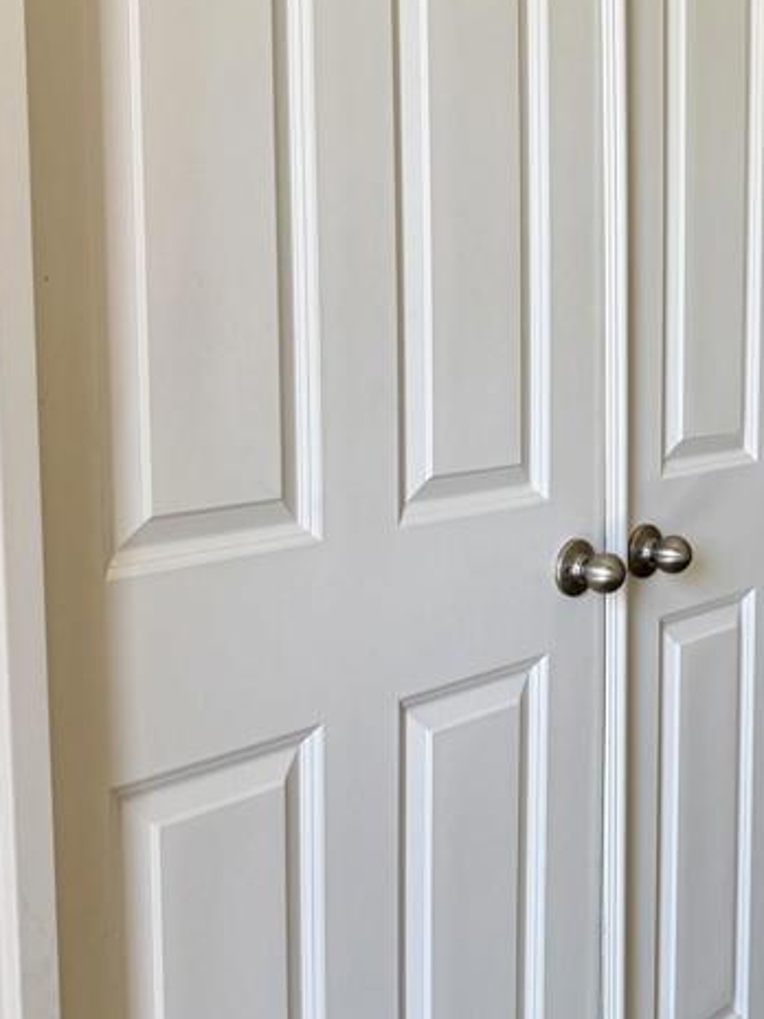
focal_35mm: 53
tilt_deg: -6.5
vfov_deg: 36.1
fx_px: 1560
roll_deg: -0.6
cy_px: 446
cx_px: 821
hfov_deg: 25.7
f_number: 1.78
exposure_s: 1/183
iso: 64
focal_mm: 6.76
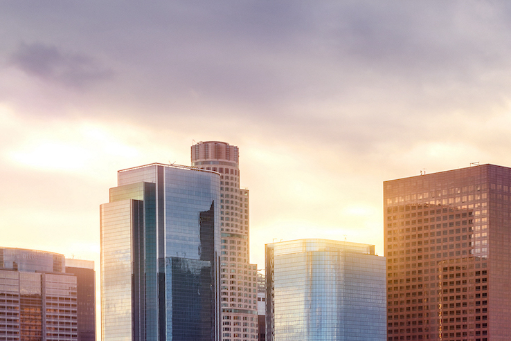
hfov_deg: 19.1
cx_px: 505
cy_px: 450
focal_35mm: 104
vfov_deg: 12.7
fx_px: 1477
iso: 80
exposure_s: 1/100
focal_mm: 32
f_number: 8
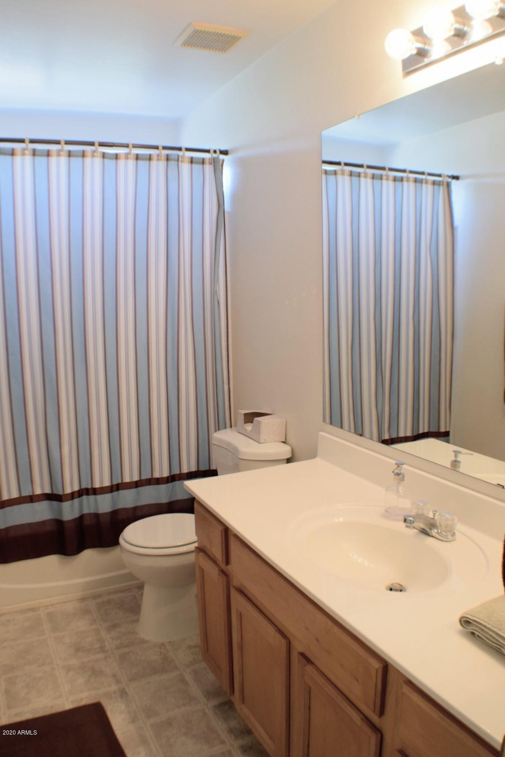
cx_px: 252
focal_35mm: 36
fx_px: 757
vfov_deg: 53.1
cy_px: 378
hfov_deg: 36.9
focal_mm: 24
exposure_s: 1/25
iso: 900
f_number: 8
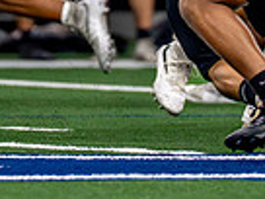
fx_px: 10327
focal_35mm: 1349
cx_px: 20
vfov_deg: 1.1
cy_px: -171
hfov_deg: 1.5
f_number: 2.8
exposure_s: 1/2000
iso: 4000
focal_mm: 200
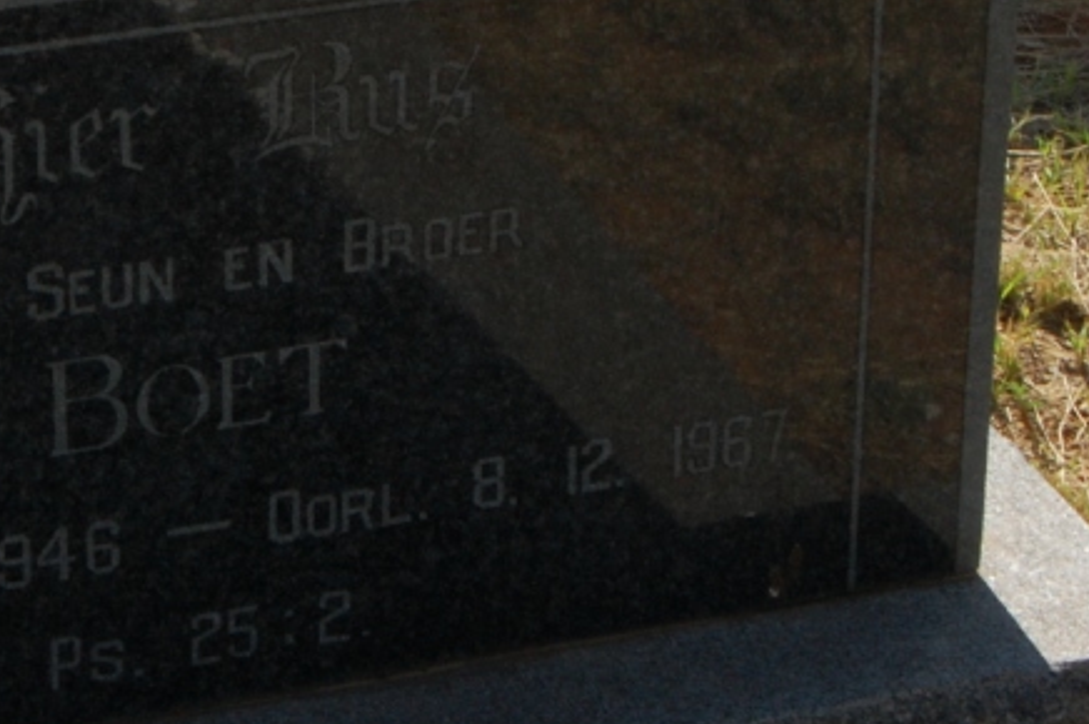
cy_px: -71
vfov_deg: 8.4
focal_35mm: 162
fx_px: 4897
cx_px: 400
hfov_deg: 12.7
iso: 400
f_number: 22
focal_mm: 46
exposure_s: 1/80
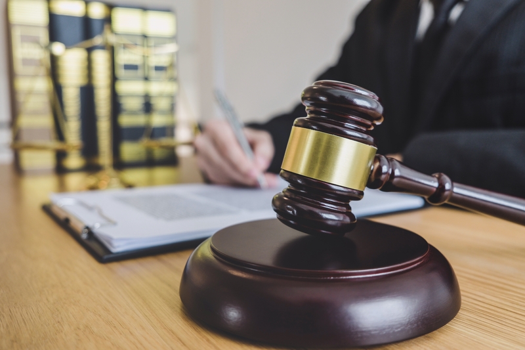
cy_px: 175
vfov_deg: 40.0
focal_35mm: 33
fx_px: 481
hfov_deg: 57.2
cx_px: 262
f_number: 3.6
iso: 400
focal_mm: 22.3
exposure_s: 1/100
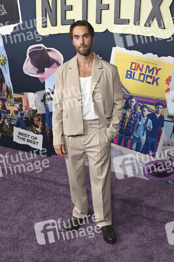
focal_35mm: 37
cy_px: 131
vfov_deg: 51.9
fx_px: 269
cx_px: 87
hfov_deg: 35.9
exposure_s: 1/250
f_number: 6.3
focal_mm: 37
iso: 1250
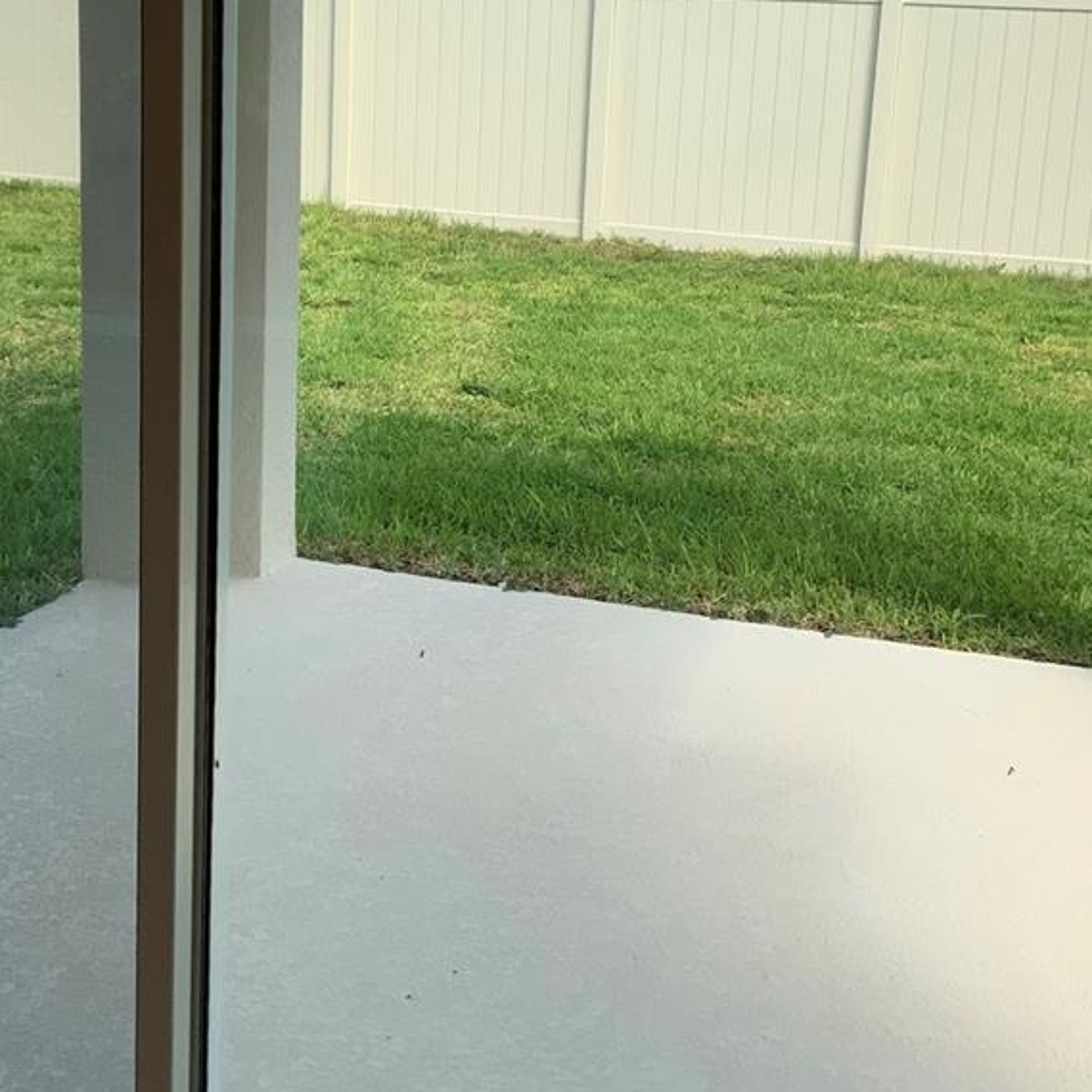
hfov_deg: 31.5
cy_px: 408
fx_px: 1927
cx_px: 427
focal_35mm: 54
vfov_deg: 31.5
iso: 16
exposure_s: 1/478
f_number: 1.8
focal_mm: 3
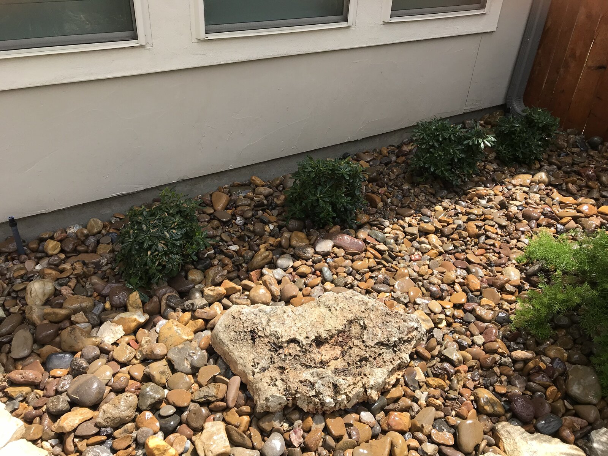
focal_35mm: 28
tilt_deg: -33.9
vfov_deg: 49.7
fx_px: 492
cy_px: 228
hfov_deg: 63.4
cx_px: 304
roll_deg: -3.1
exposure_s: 1/1294
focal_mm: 3.99
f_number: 1.8
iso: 20
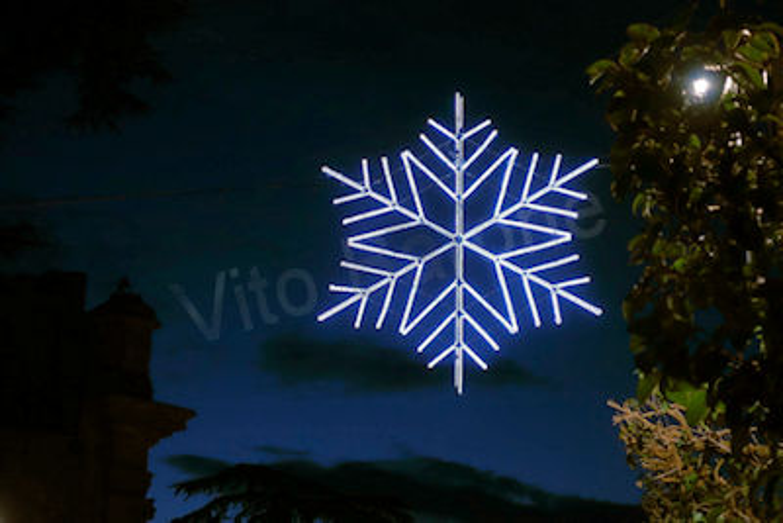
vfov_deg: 19.5
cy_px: 262
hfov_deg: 28.8
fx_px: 1523
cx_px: 392
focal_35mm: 70
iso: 800
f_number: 2.8
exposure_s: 1/50
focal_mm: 25.7
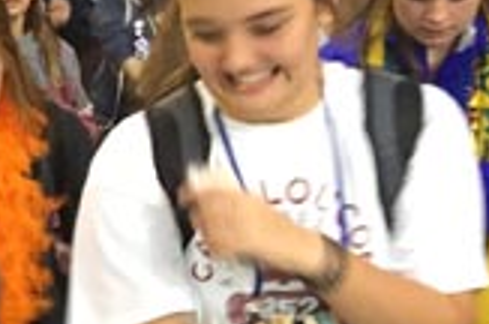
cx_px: -582
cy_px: 219
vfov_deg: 9.7
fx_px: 1911
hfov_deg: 12.3
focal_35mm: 141
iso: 200
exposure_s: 1/30
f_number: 2.2
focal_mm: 4.15
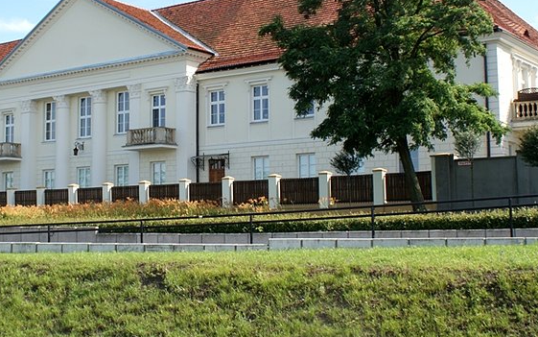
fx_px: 792
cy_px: 52
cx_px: 176
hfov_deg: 37.1
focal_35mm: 54
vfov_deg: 23.5
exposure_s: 1/80
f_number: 9
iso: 100
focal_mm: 22
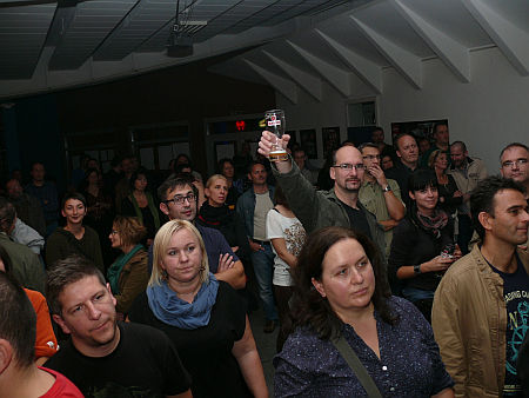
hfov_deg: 52.6
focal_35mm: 35
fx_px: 535
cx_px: 264
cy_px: 199
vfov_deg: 40.7
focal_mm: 7.4
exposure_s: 1/30
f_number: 2.8
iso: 100
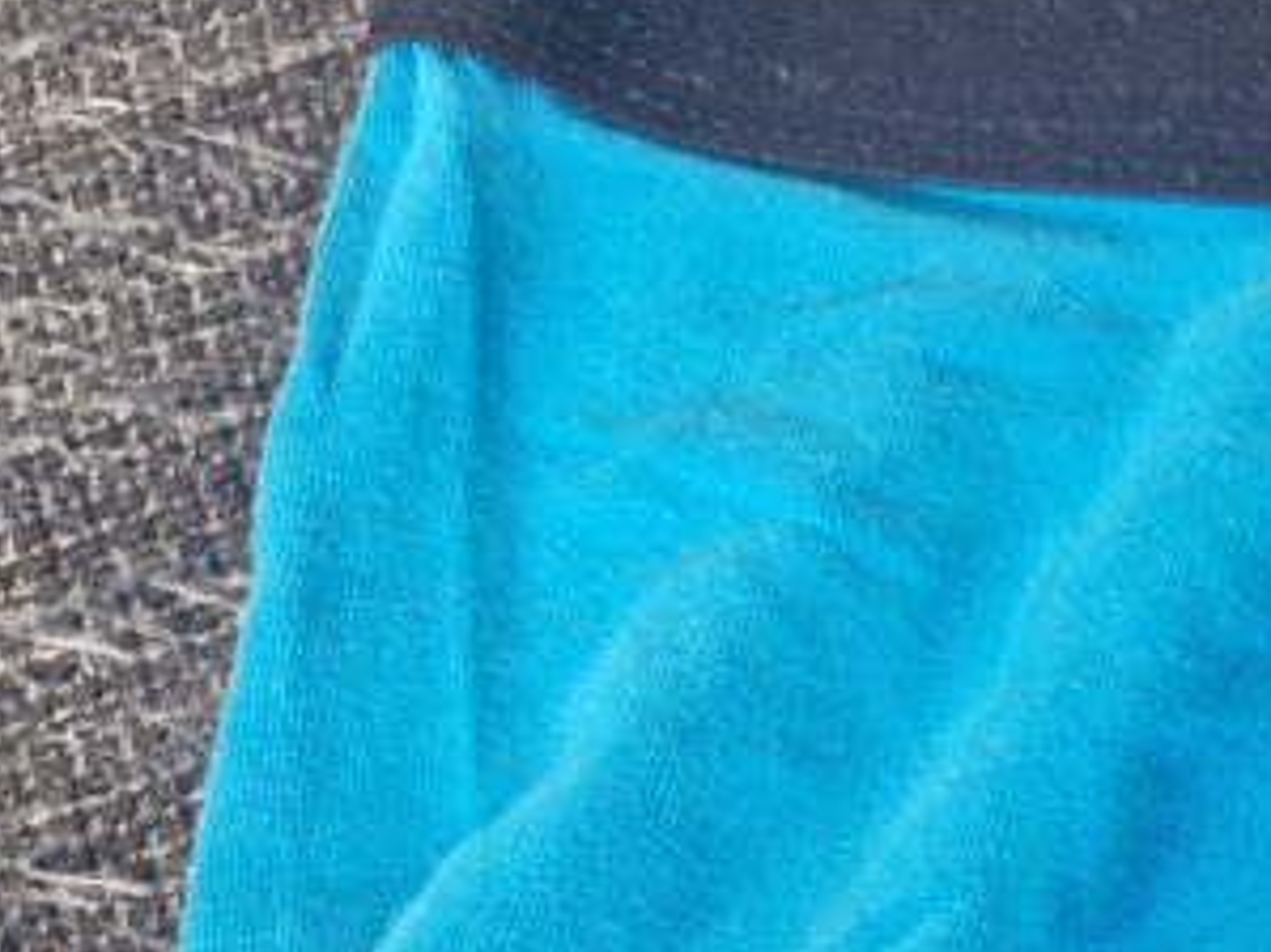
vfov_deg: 18.0
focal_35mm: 77
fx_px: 2826
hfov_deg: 21.6
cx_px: 1853
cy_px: 1194
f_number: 1.8
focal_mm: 5.4
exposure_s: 1/33
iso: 640
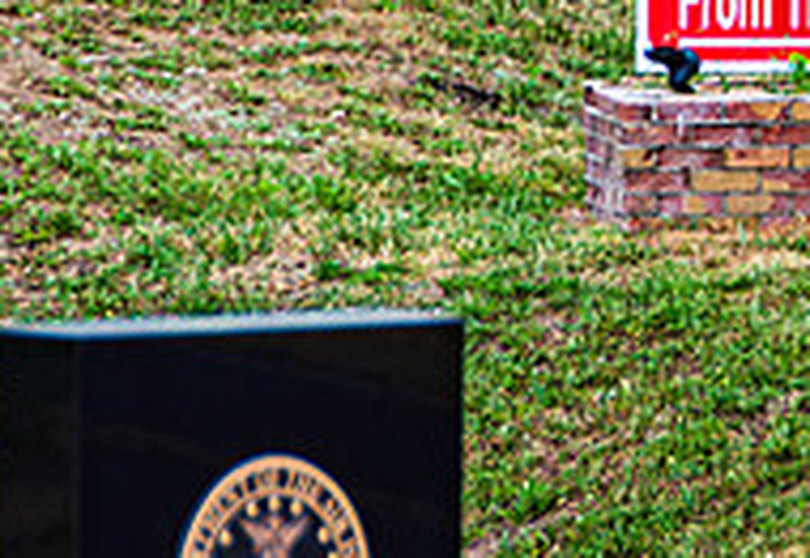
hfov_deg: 1.9
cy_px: -363
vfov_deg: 1.3
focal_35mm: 1092
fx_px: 24830
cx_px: 1340
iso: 100
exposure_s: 1/160
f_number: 8
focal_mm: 170
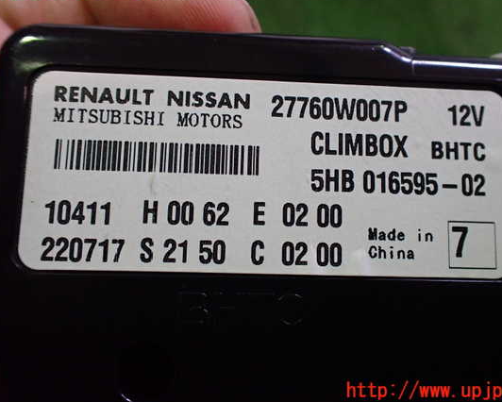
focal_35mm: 33
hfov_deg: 54.1
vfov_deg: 44.6
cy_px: 191
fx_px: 490
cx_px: 276
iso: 640
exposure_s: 1/125
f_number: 2.3
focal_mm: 5.4
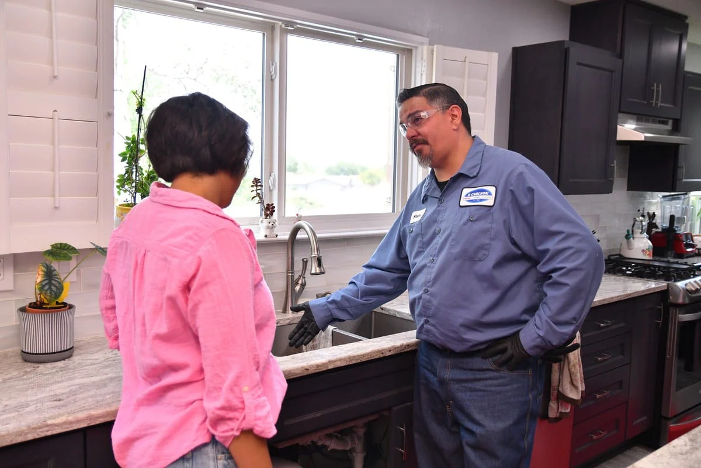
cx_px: 350
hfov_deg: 57.2
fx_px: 643
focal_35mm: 33
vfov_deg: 40.0
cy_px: 234
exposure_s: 1/400
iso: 500
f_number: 2.8
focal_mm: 22
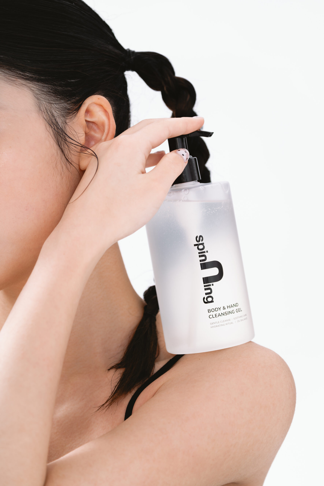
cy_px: 243
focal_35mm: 120
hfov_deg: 11.4
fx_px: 1620
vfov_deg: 17.1
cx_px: 162
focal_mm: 120
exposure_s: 1/125
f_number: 9
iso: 250
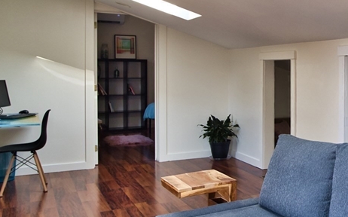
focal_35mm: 47
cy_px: 72
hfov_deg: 37.9
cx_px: 351
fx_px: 445
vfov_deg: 27.2
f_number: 2
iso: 100
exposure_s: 1/125
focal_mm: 10
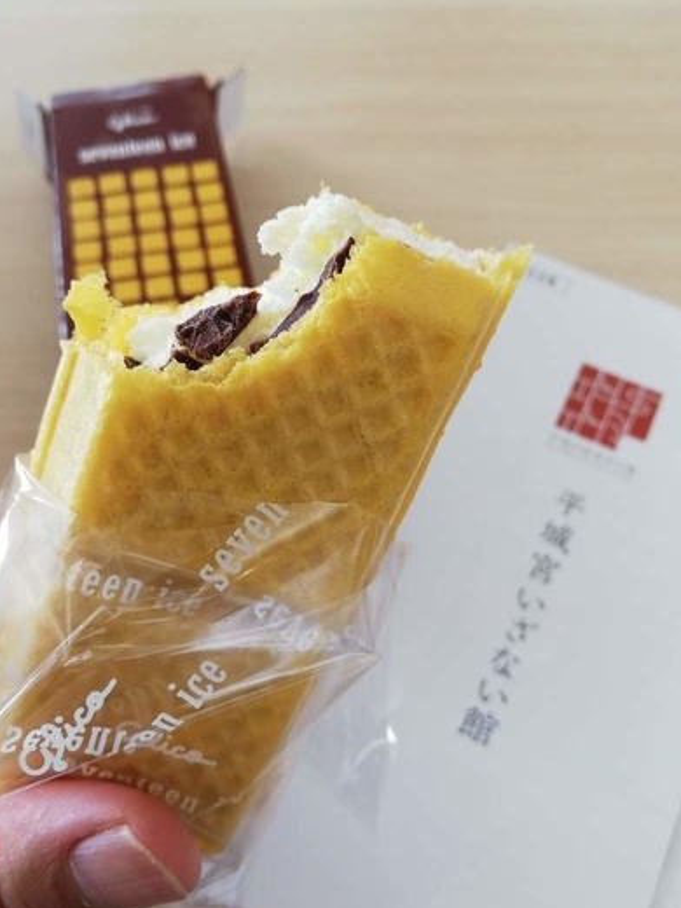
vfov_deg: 59.9
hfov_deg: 46.8
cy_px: 478
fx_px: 787
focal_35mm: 30
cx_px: 349
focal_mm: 3.81
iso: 50
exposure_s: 1/50
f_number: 2.2
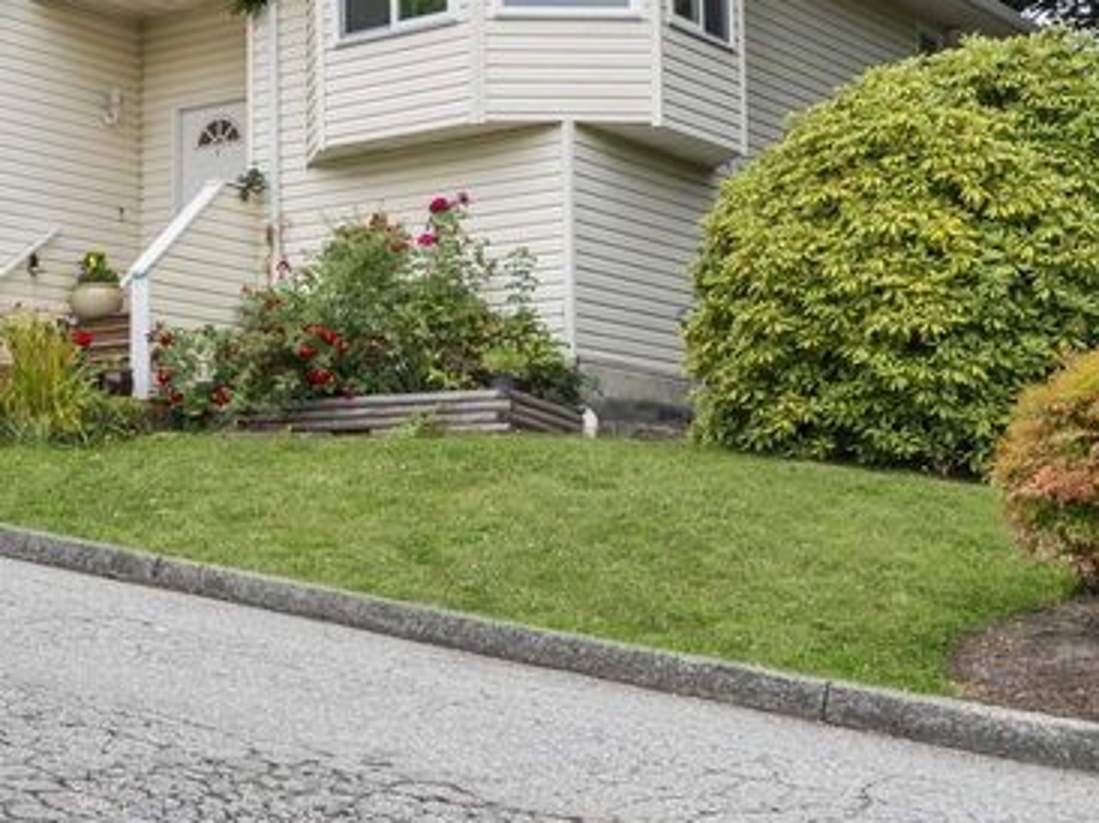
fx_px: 1969
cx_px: -2
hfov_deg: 29.2
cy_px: 357
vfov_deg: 23.6
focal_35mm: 62
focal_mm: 29.5
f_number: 13
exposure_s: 1/250
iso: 1000
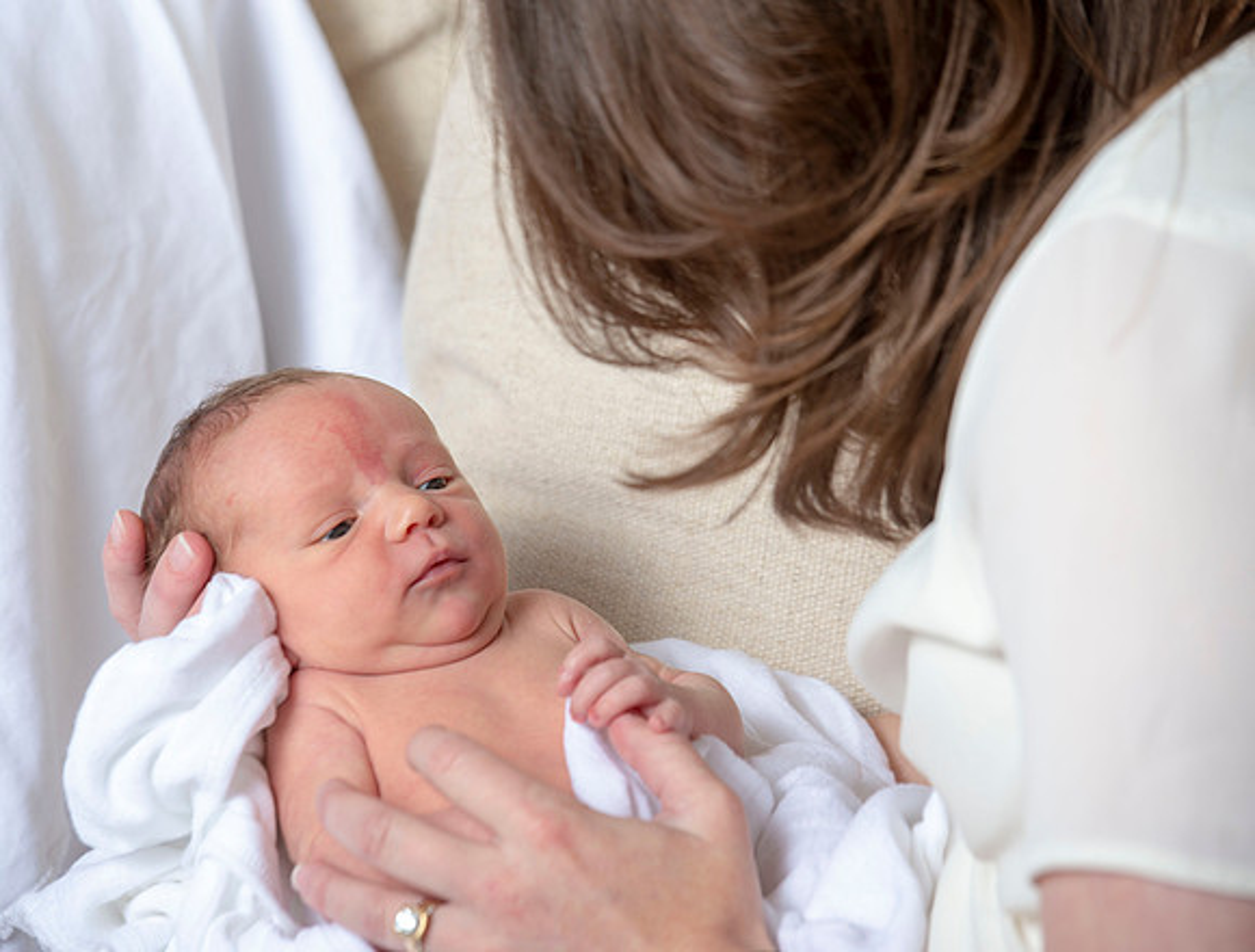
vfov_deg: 8.1
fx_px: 6757
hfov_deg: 10.6
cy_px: 476
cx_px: 539
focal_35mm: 186
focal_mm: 170
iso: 200
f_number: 5.6
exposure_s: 1/160
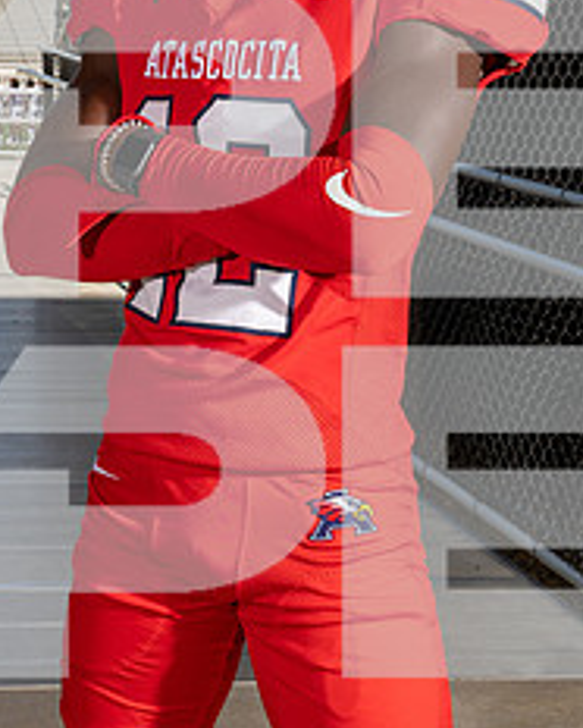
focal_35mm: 82
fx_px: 1766
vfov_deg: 22.9
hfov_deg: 18.0
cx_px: -85
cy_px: 133
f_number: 11
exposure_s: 1/250
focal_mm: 35
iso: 160
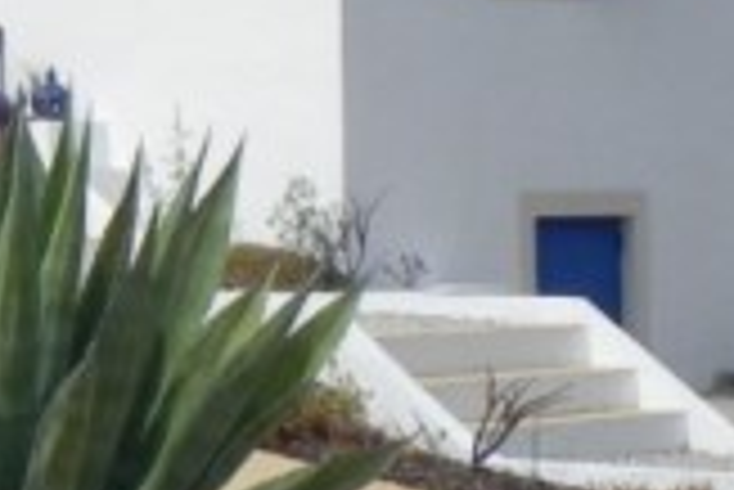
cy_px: -54
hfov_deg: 13.5
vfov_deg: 9.0
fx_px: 3081
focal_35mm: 151
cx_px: 63
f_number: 8
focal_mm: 6.6
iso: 224
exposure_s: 1/828
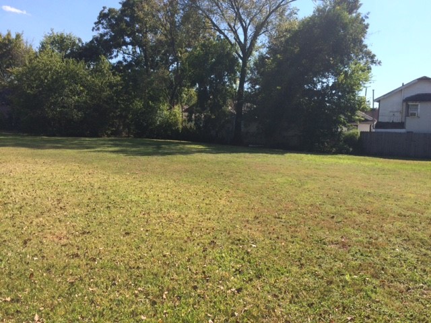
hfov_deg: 61.7
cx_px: 216
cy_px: 162
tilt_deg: -7.2
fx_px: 361
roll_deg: -3.2
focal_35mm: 29
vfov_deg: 48.2
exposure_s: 1/1466
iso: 32
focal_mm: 4.15
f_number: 2.2
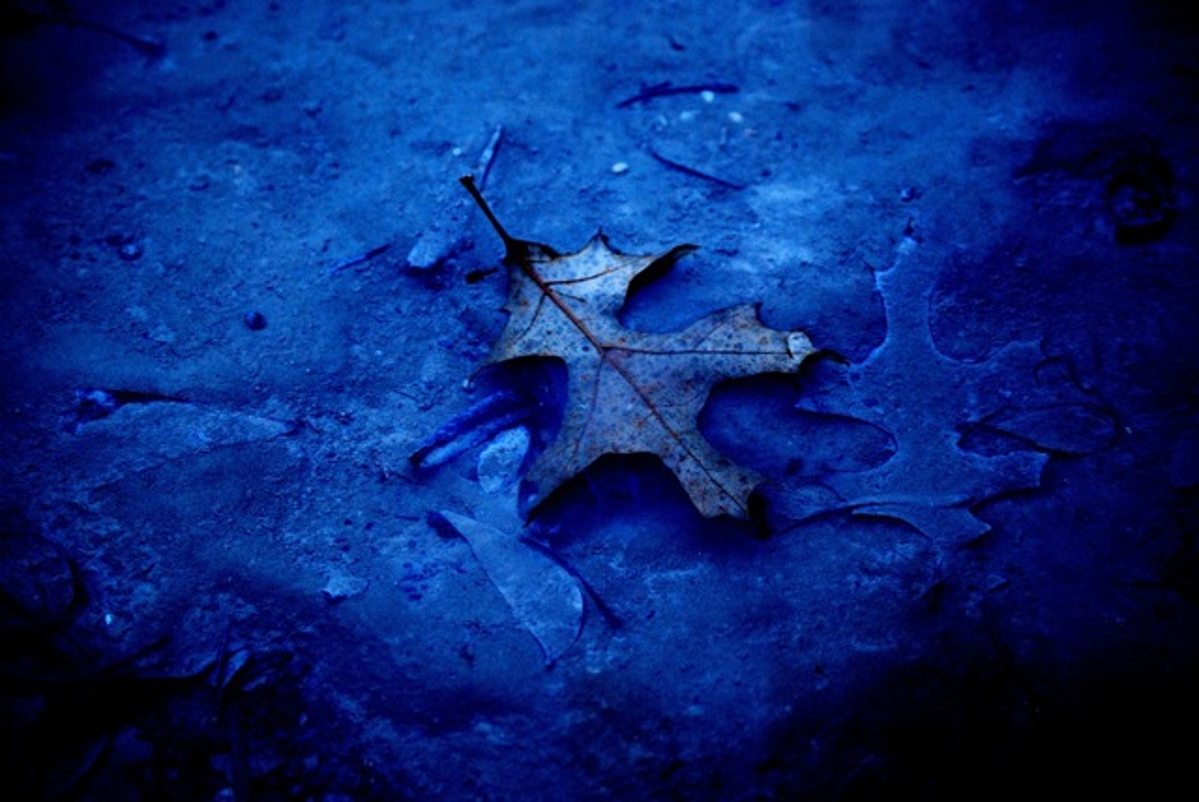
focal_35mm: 90
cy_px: 401
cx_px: 600
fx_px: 3000
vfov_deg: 15.2
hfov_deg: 22.6
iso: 800
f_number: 4.5
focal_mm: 60
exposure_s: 1/10
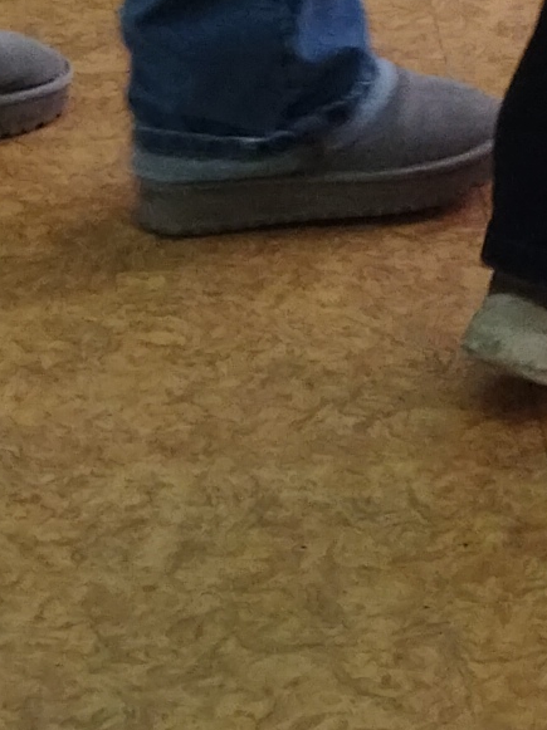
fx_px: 3923
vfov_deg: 9.9
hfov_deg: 7.3
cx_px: 1486
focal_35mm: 186
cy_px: -730
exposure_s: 1/100
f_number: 1.79
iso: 104
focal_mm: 4.71
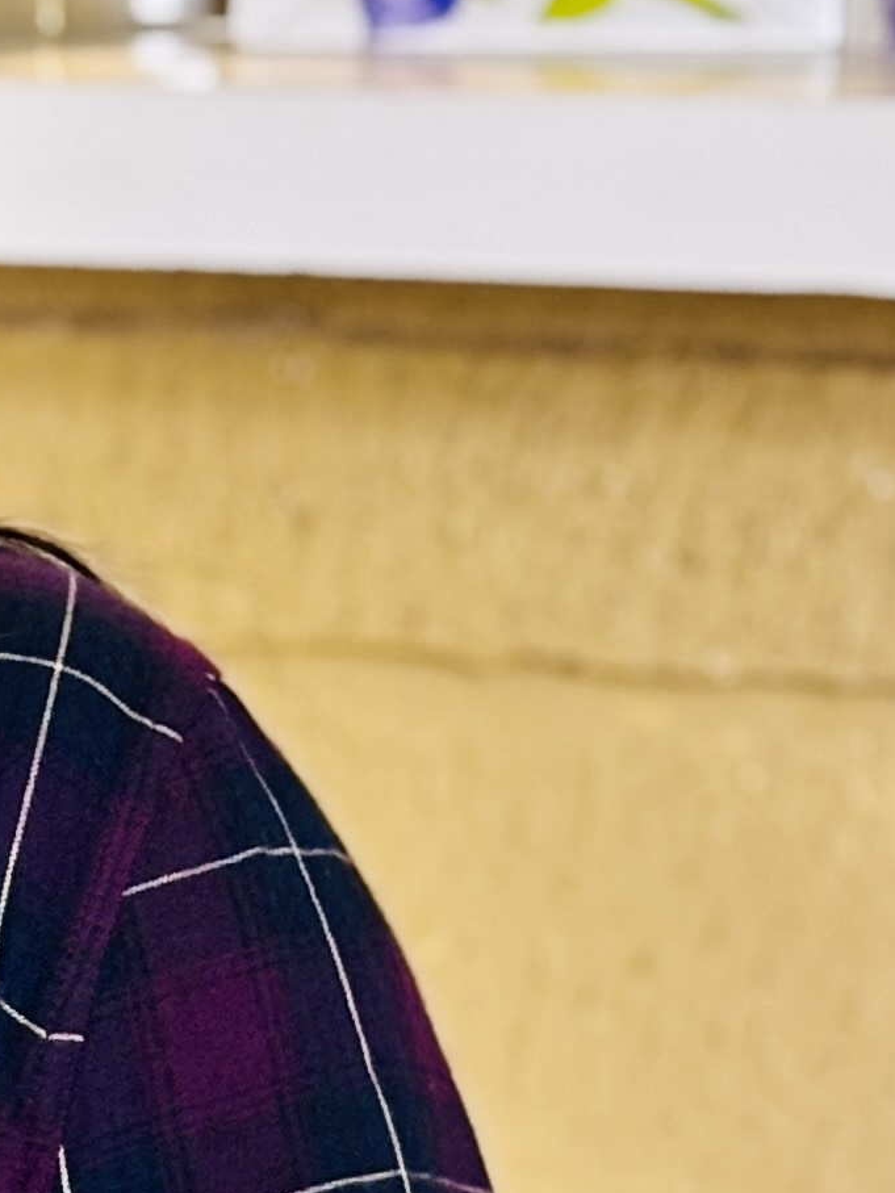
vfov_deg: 8.5
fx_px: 7963
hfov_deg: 6.2
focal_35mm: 231
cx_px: -952
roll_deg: -0.5
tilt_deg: -12.5
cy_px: 1368
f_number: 1.6
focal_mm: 5.96
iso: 100
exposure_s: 1/33
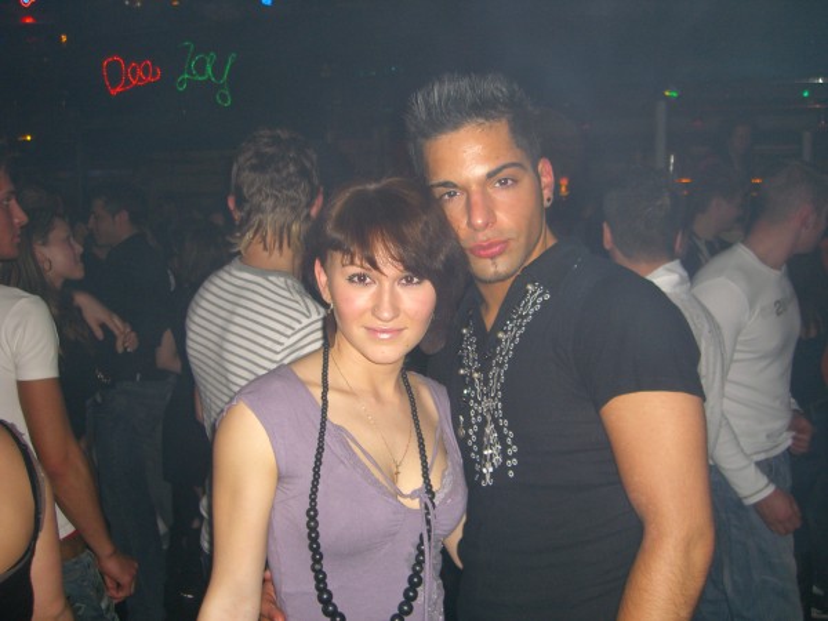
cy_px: 310
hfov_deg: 49.0
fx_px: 909
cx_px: 414
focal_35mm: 38
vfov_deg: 37.7
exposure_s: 1/60
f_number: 2.8
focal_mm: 7.9
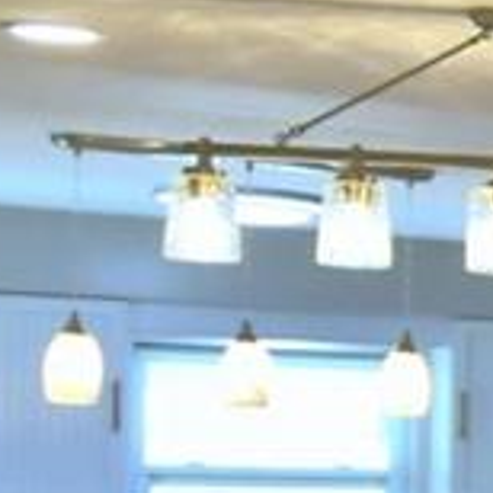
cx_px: 1998
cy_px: 487
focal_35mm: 132
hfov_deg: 7.9
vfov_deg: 13.1
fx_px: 2127
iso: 320
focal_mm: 10
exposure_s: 1/125
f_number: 4.5
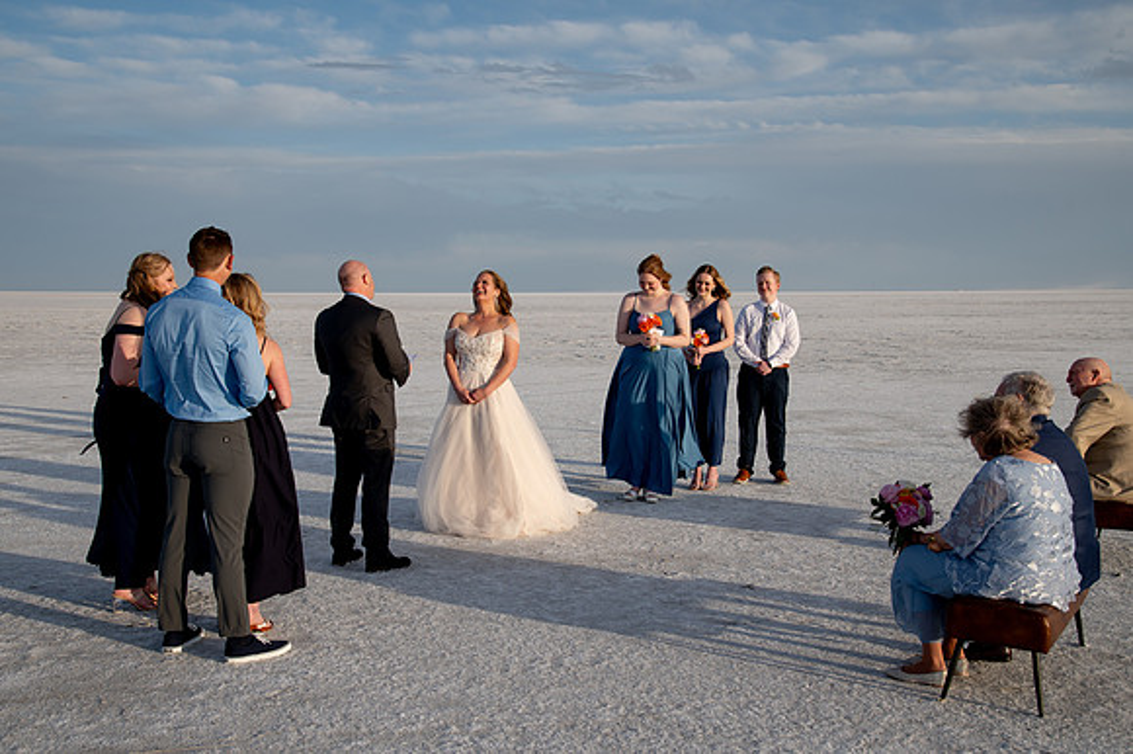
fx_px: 1304
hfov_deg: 46.9
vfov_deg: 32.2
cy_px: 395
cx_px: 540
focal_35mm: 41
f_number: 8
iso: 200
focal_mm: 38
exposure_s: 1/320
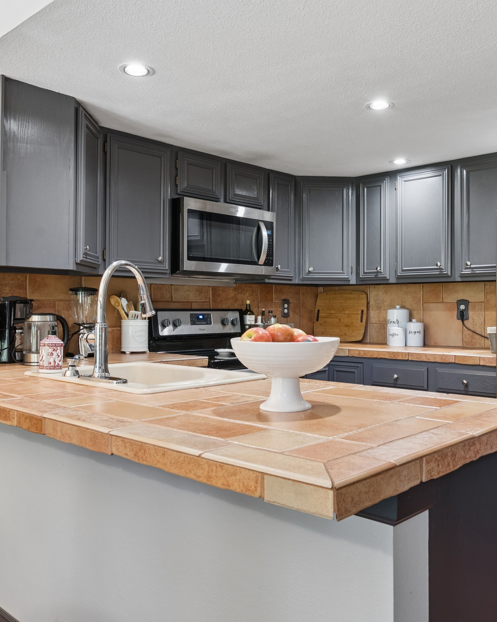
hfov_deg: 46.9
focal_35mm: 31
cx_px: 297
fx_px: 570
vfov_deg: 57.2
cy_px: 311
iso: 640
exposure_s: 1/13
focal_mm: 22
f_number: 9
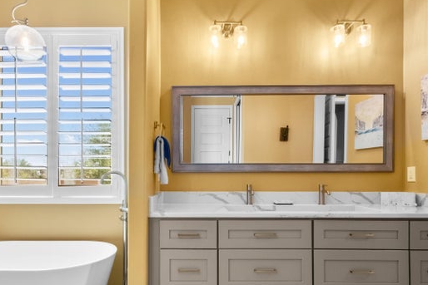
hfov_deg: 81.0
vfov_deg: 58.9
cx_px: 195
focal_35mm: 21
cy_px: 174
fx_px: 250
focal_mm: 10
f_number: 22
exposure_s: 1/3
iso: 1600
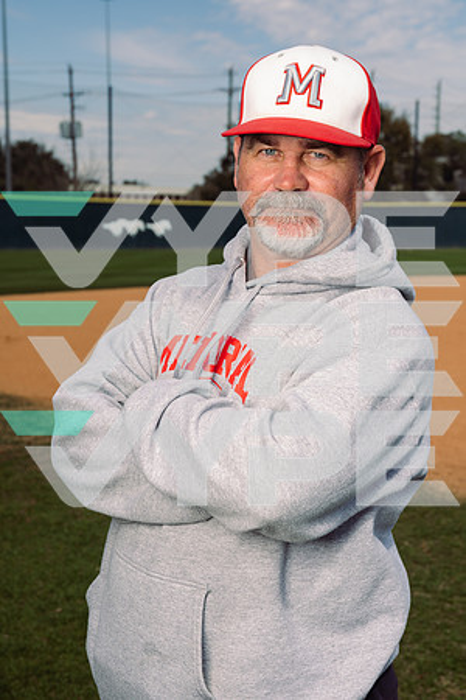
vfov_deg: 33.4
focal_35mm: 60
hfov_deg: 22.6
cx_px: 233
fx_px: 1165
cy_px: 350
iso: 64
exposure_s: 1/250
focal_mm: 60
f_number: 8
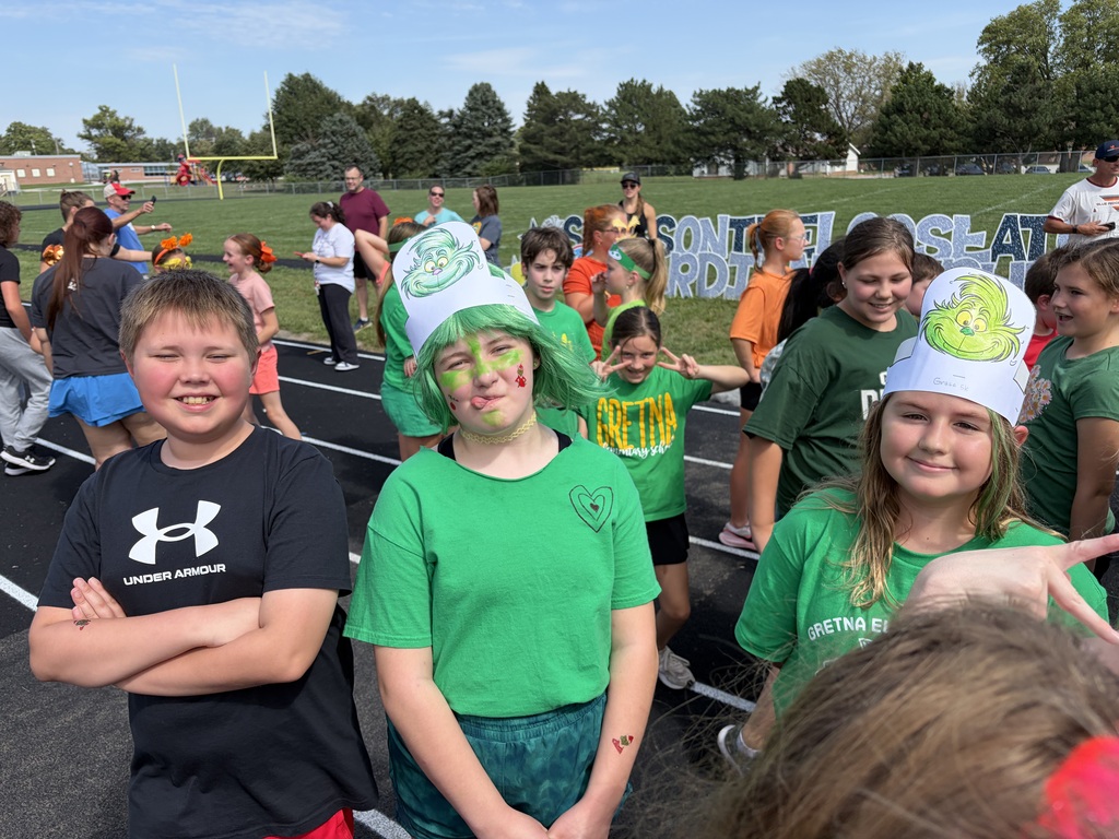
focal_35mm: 26
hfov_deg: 67.3
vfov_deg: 53.1
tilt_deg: -16.3
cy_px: 420
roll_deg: +0.8
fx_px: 840
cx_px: 560
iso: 50
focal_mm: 5.96
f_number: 1.6
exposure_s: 1/2283
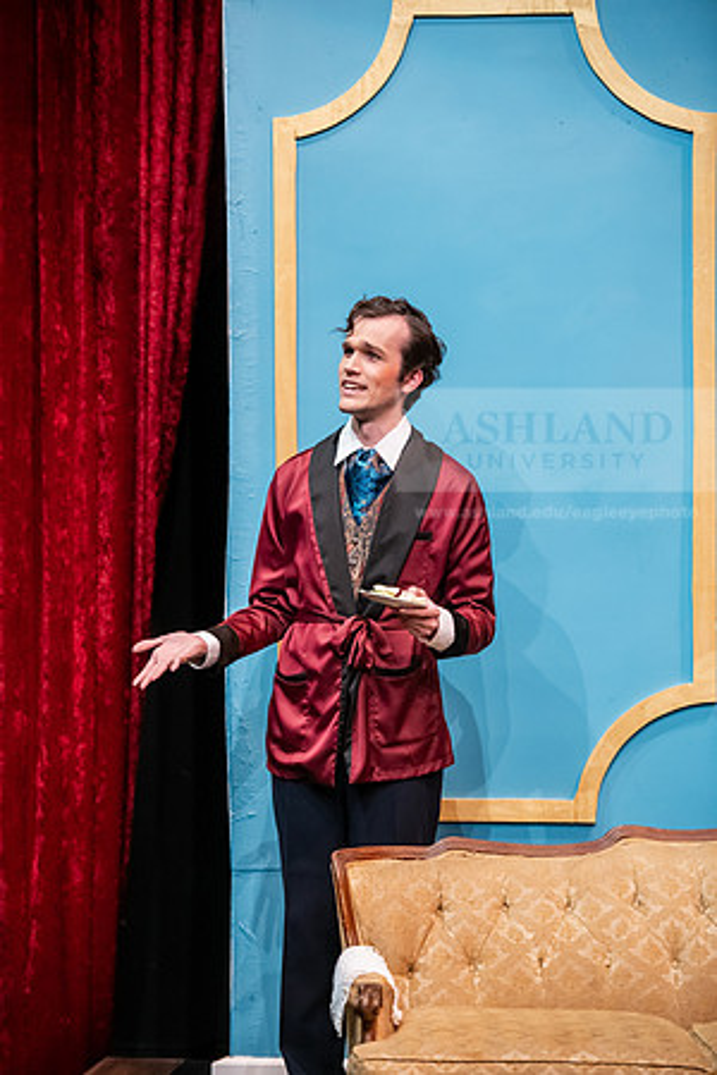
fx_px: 3585
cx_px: 358
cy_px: 538
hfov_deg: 11.4
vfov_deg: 17.1
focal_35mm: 120
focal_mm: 120
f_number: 3.2
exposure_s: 1/200
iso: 3200
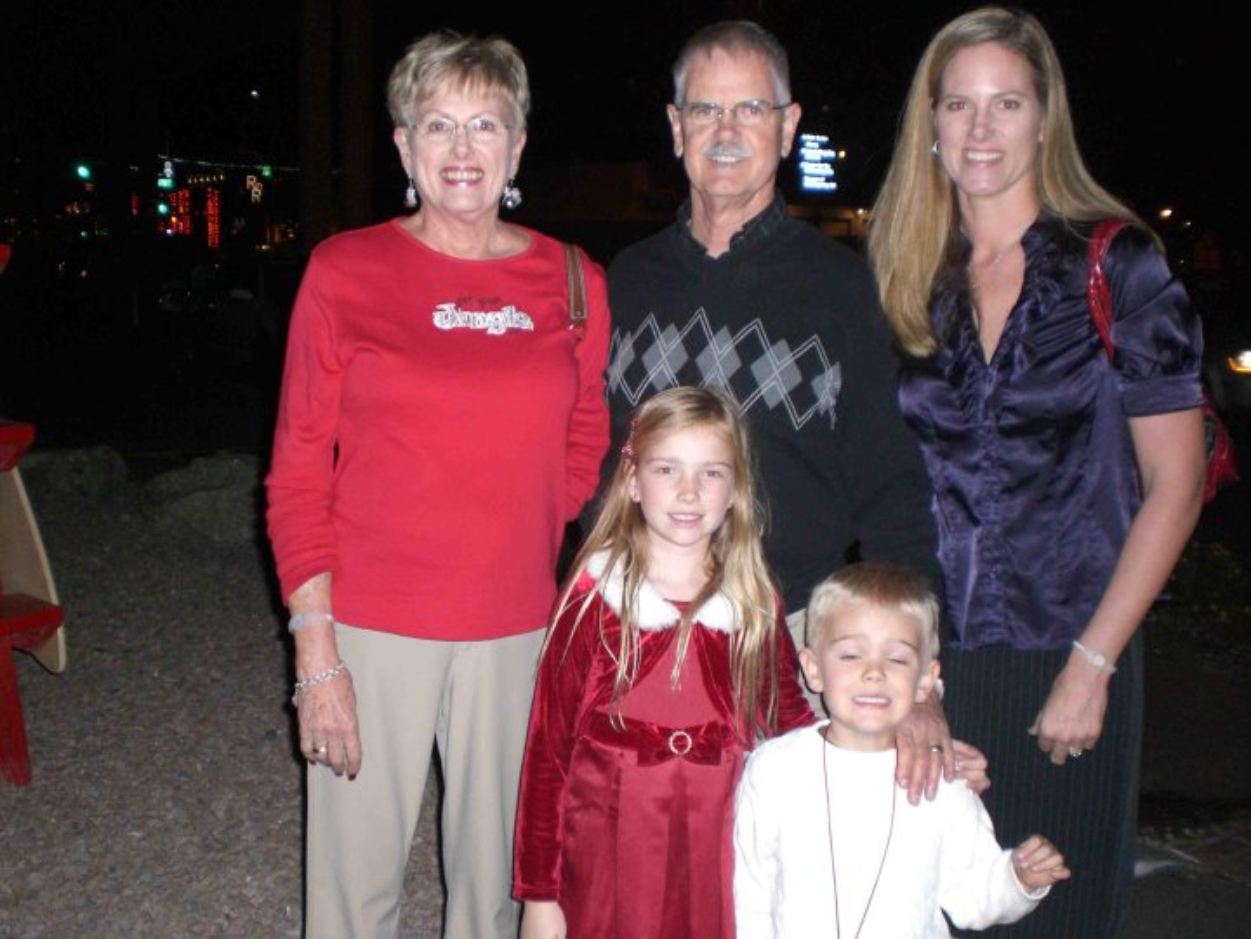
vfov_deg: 37.7
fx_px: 1373
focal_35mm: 38
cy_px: 470
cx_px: 626
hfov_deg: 49.0
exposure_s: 1/60
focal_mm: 6.3
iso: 200
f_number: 3.1
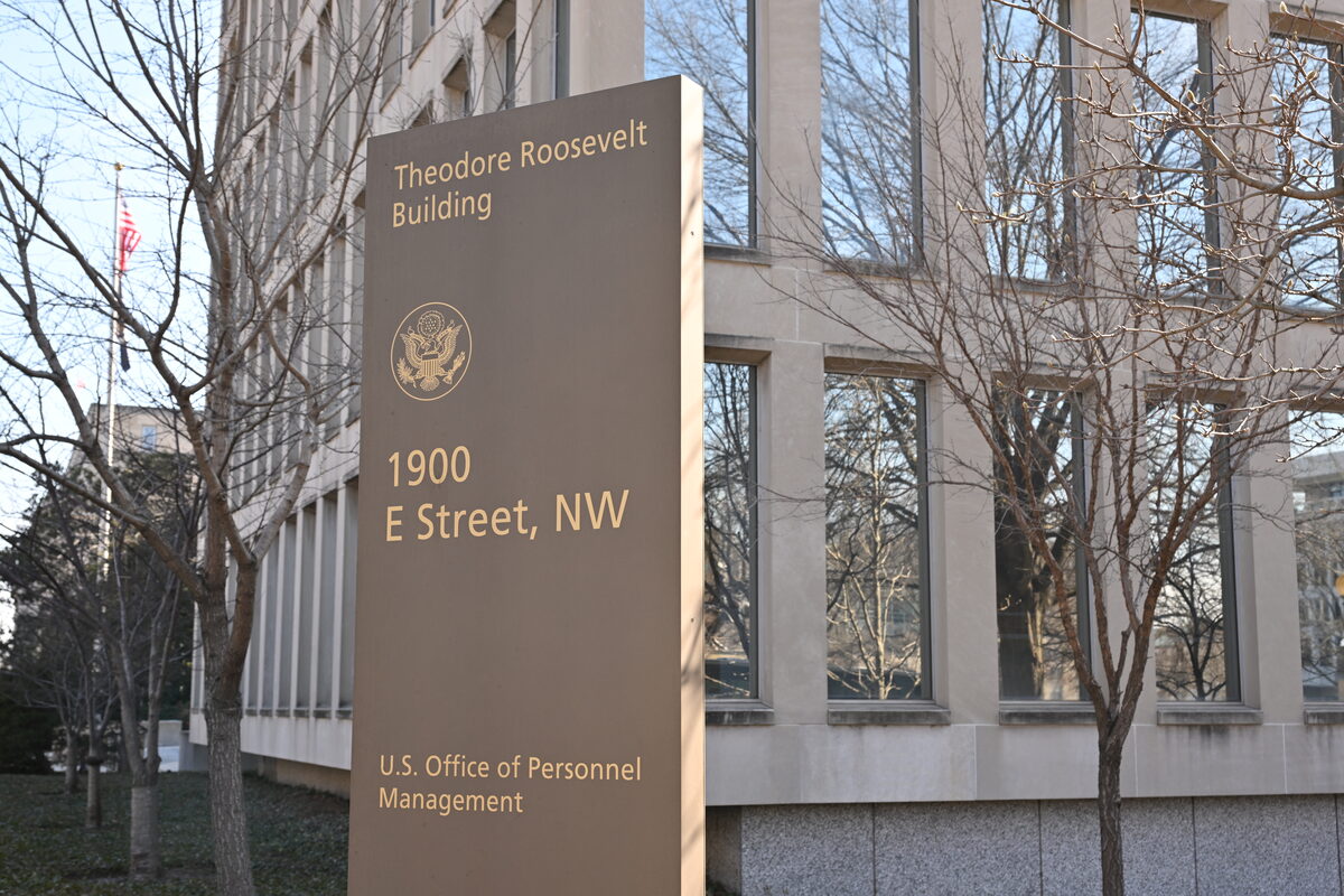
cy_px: 448
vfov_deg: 31.2
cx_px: 672
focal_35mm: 43
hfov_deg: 45.4
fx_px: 1605
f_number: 8
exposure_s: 1/100
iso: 160
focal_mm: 43
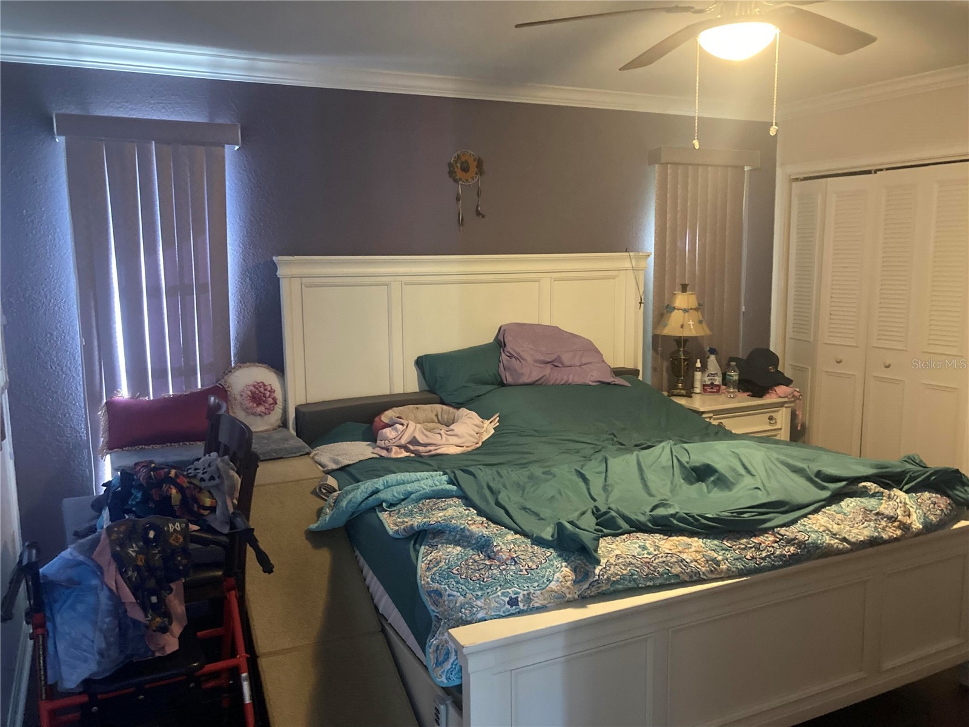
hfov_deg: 63.4
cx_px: 484
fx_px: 784
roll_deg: +0.5
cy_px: 364
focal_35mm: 28
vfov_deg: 49.7
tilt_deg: -6.9
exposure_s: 1/30
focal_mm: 3.99
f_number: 1.8
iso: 640
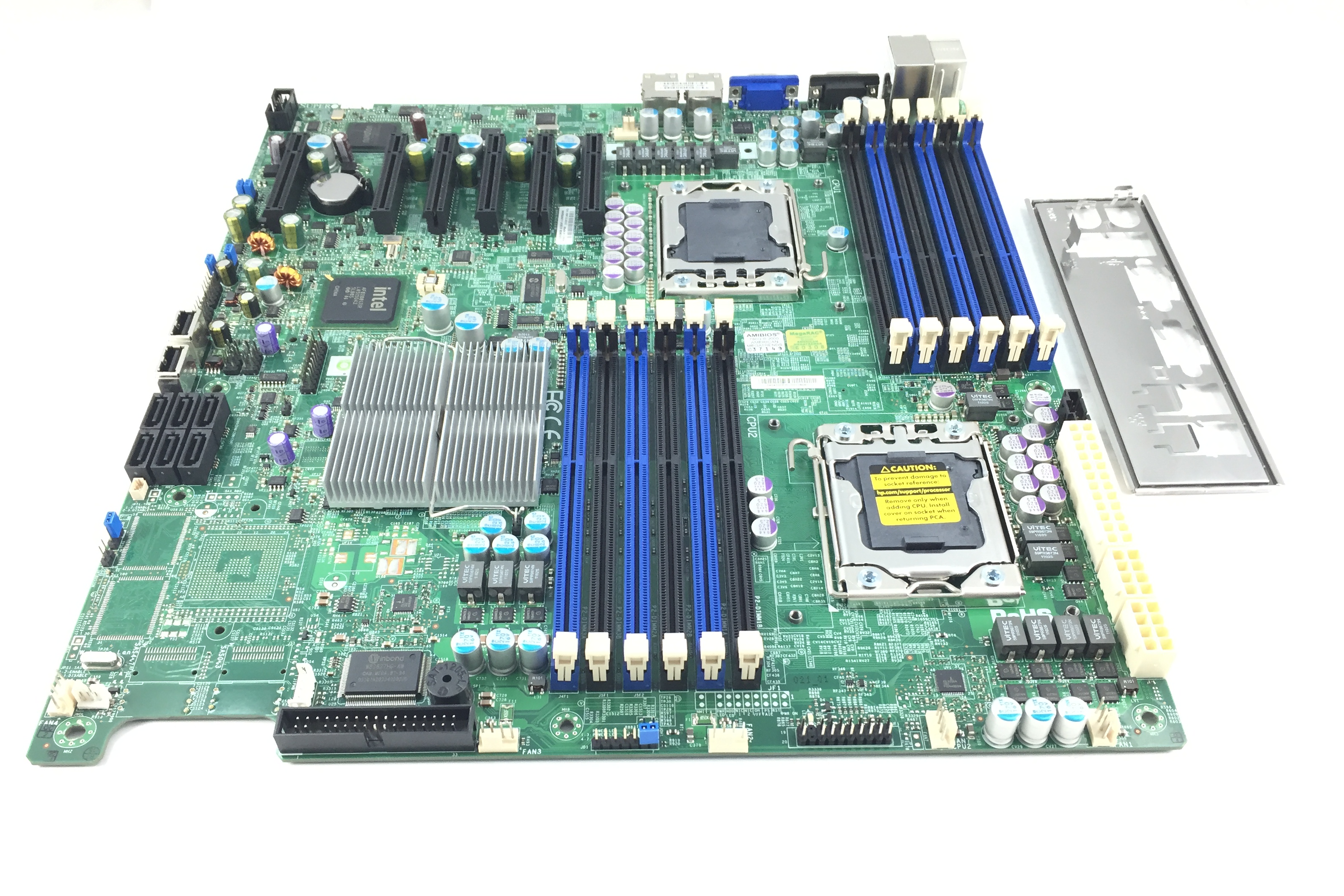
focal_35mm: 31
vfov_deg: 42.2
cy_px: 503
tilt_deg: -46.1
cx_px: 666
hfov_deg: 60.3
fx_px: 1157
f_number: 2.2
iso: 32
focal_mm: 4.15
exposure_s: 1/30
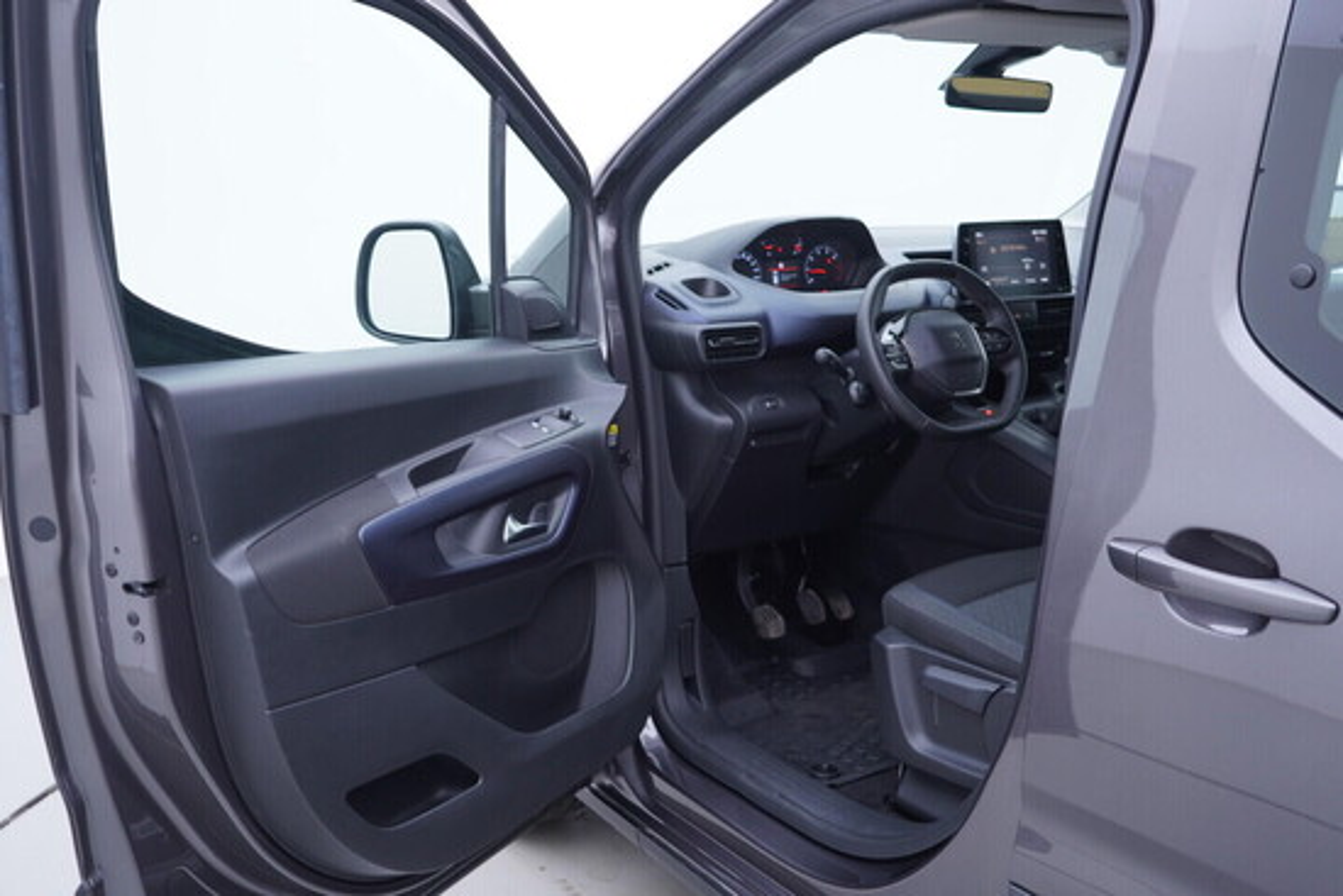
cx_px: 672
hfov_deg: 53.1
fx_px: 1343
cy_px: 448
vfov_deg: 36.9
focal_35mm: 36
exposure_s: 1/40
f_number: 2.8
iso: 125
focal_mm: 24
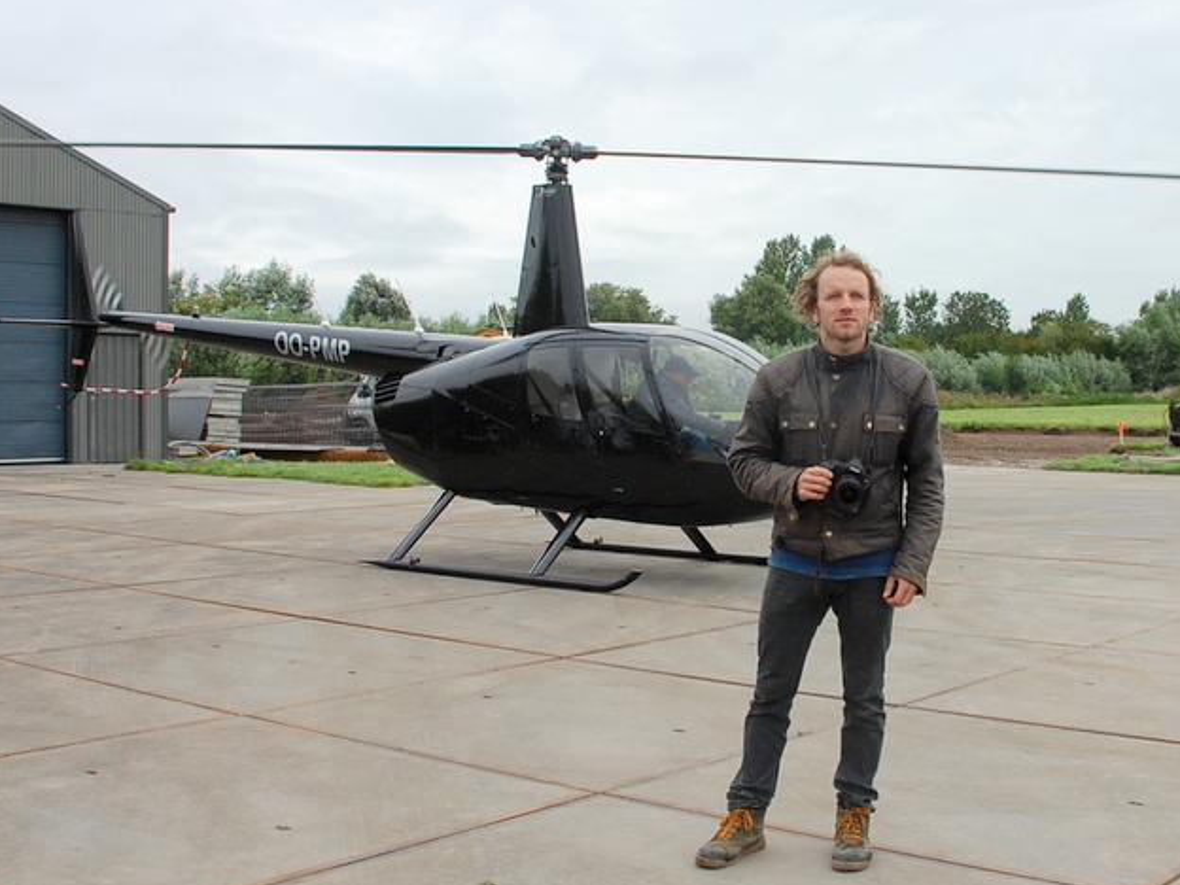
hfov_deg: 60.0
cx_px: 605
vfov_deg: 46.8
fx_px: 1023
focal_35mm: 30
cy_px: 447
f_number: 7.1
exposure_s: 1/200
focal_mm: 18
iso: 320
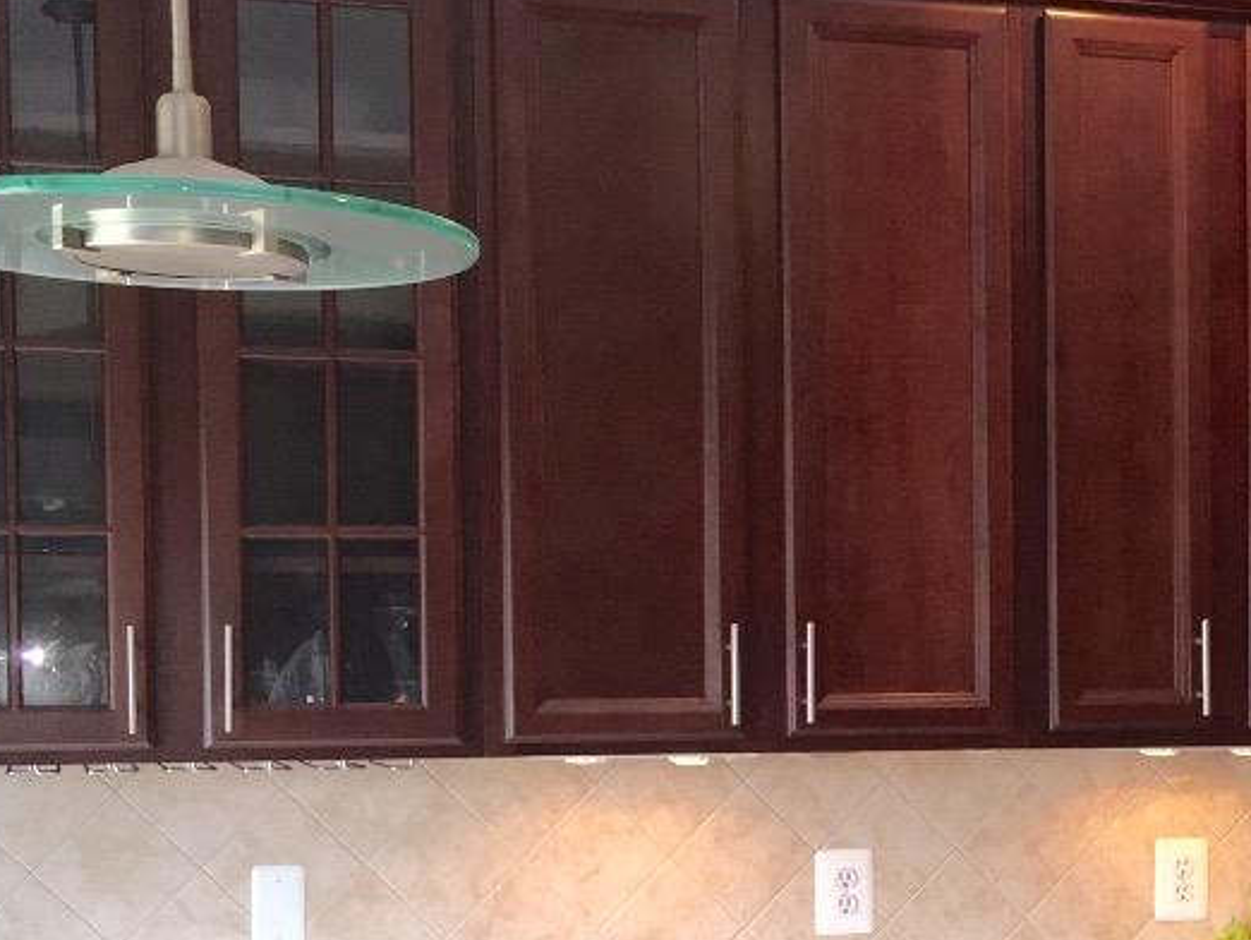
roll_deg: -0.2
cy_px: 777
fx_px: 2892
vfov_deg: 18.3
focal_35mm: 80
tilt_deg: -1.4
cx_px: 1155
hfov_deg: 23.7
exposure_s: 1/30
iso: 40
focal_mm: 4.15
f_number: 2.2
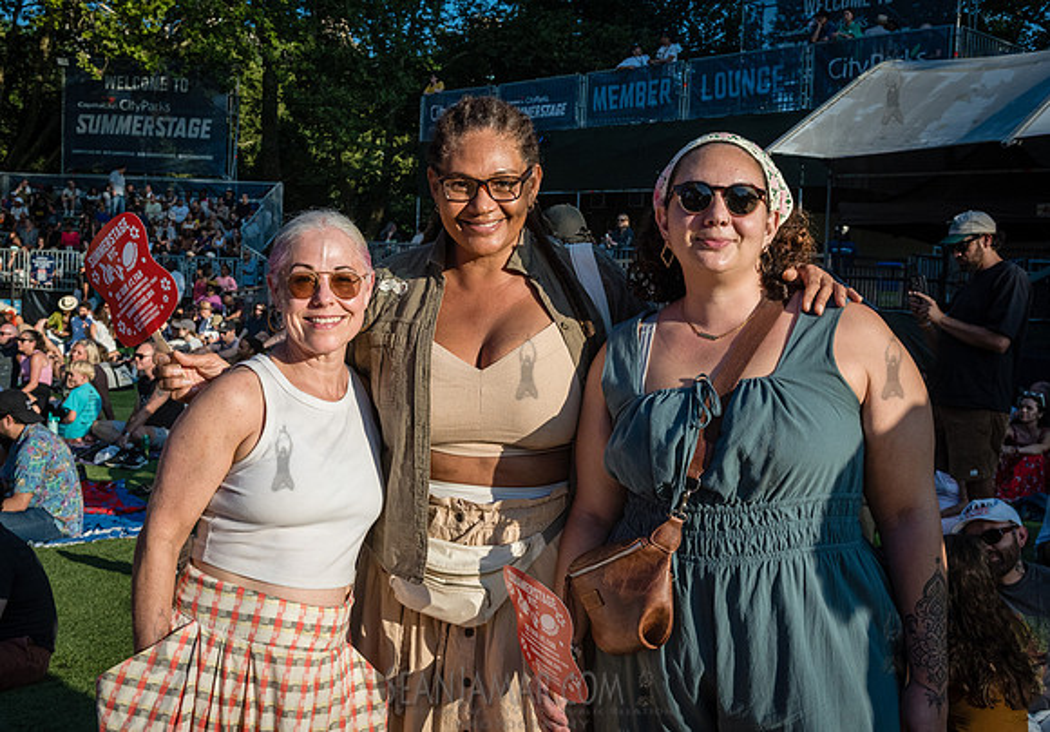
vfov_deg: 35.7
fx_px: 1134
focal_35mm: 38
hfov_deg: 49.7
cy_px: 345
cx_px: 512
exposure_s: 1/2000
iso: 1000
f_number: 8
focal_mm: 32
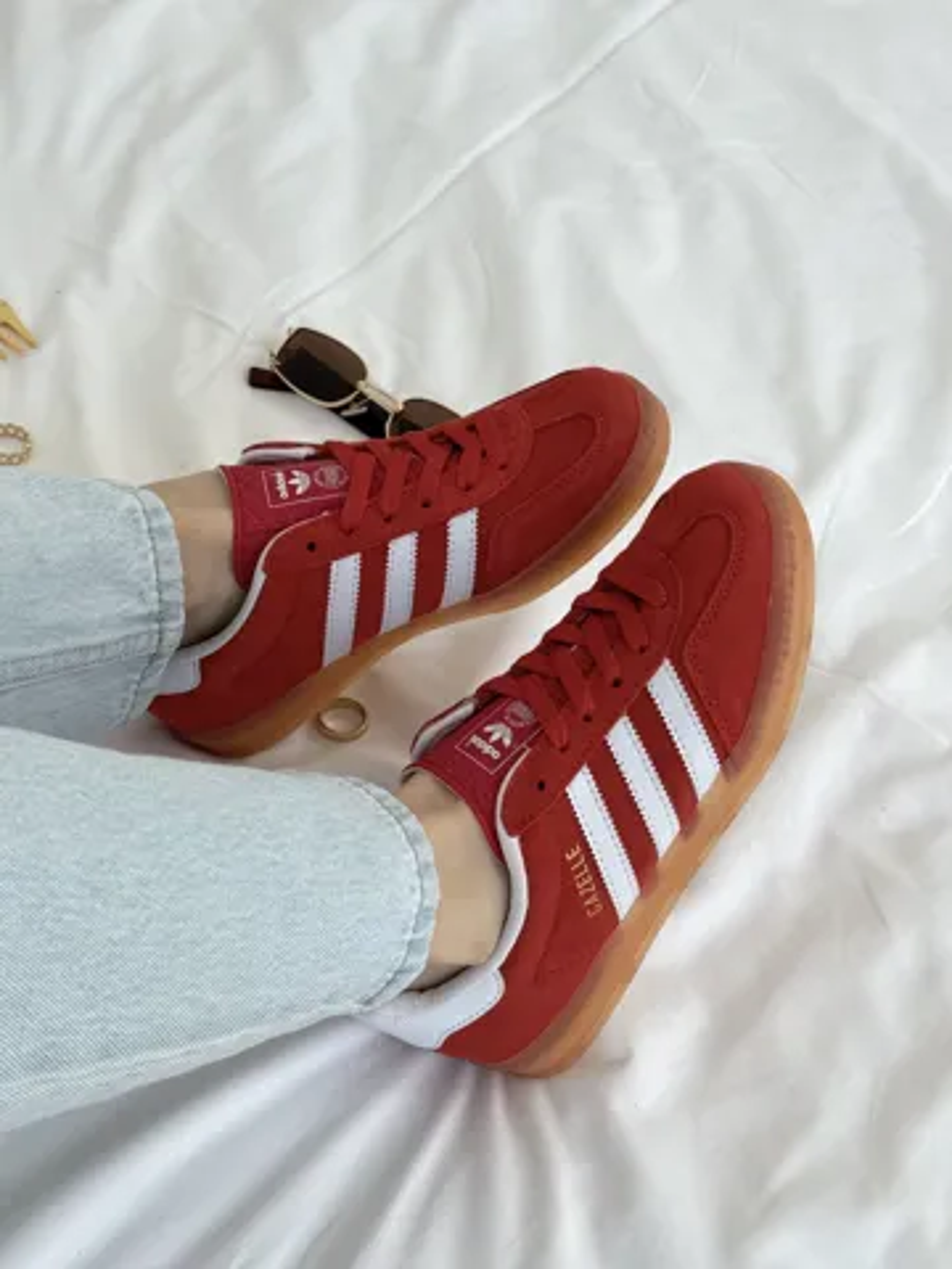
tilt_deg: -49.1
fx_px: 1760
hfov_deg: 30.3
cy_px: 634
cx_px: 476
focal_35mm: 48
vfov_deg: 39.7
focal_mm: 6.76
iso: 64
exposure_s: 1/309
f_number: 1.78
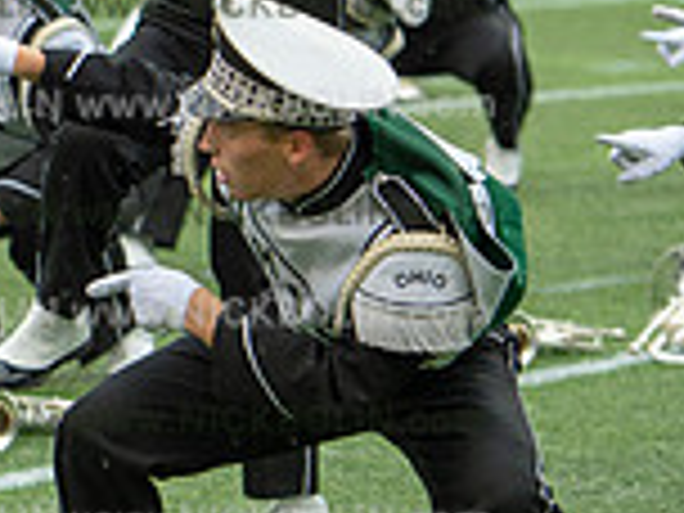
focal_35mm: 426
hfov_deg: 4.6
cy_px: -104
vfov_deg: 3.5
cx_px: -562
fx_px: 8418
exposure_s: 1/500
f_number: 4
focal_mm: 116
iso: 400
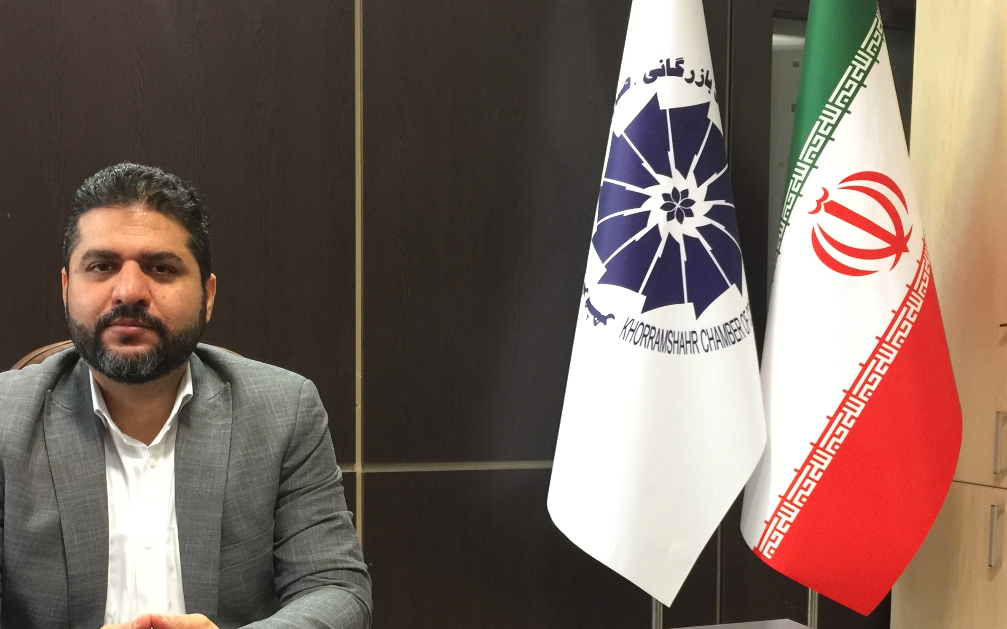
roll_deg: -1.3
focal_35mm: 42
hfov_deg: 47.2
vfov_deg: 30.2
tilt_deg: -4.8
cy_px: 443
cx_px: 470
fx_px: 1153
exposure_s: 1/17
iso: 125
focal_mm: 4.15
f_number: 2.2
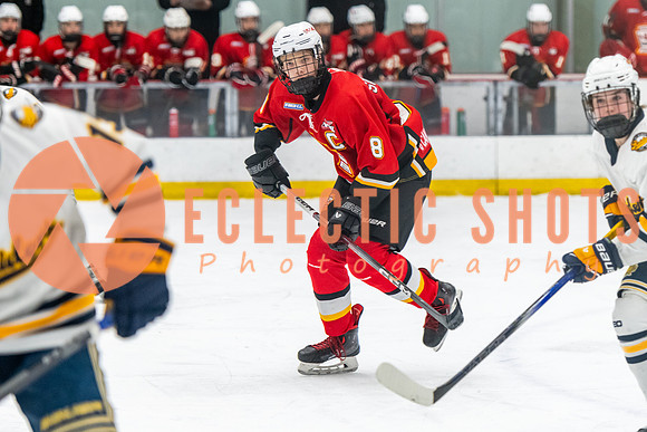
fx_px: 3037
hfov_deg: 12.2
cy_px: 201
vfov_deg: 8.1
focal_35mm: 169
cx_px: 361
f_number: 2.8
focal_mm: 120
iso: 3200
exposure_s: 1/800
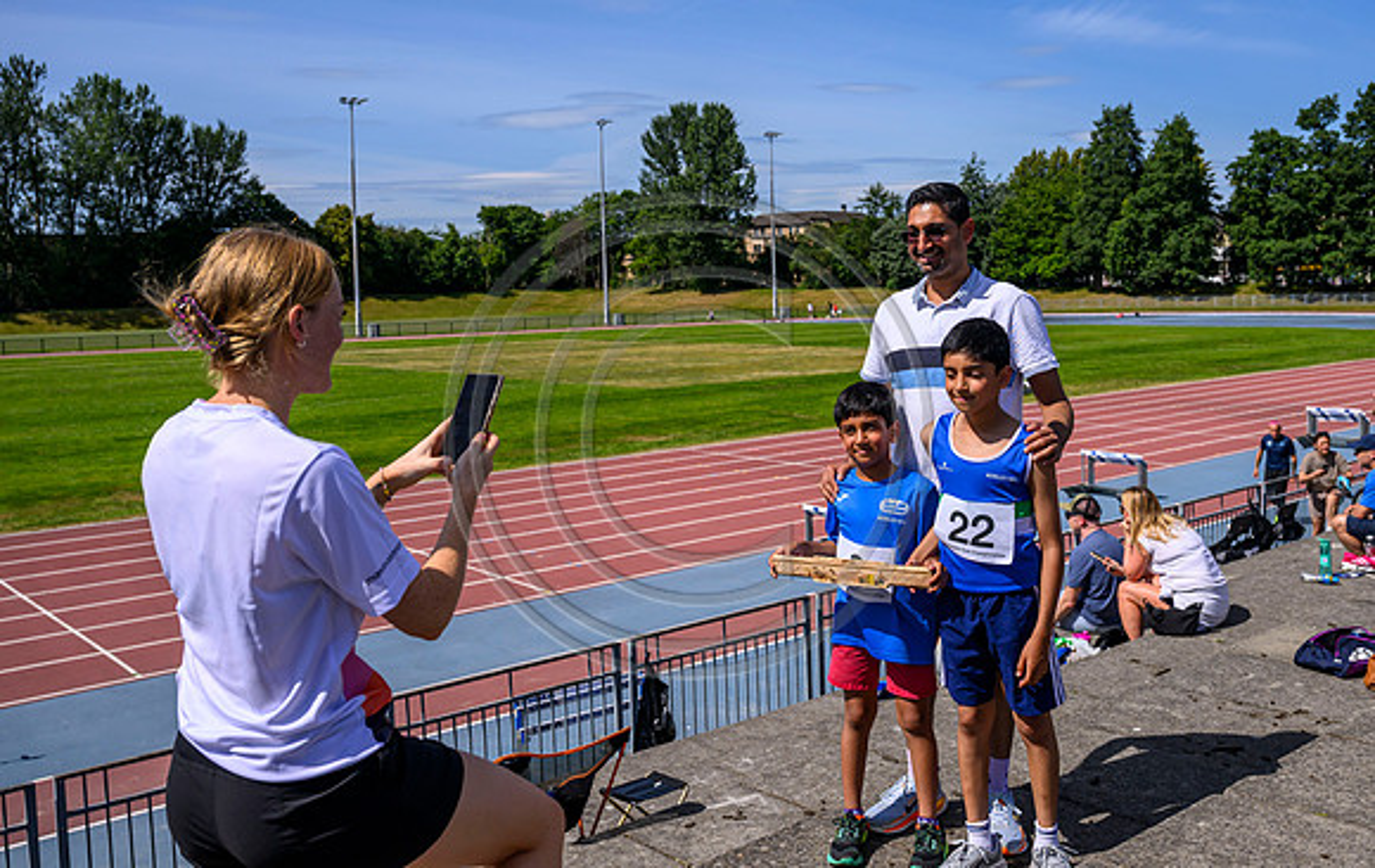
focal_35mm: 37
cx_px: 794
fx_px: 1389
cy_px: 339
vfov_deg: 34.6
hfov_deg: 52.5
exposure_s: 1/3200
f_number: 5
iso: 200
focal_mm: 31.5
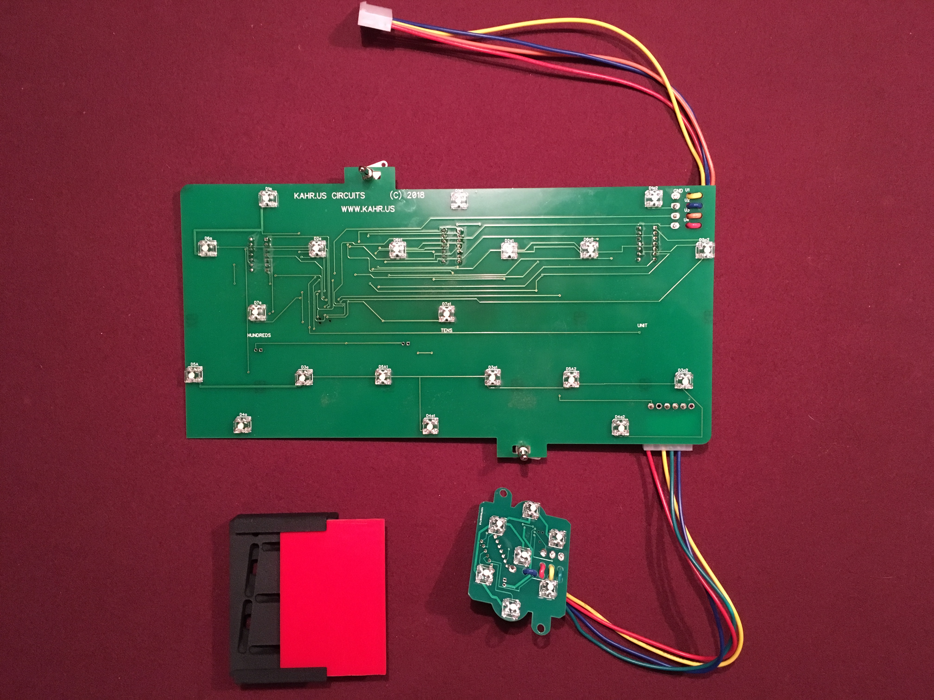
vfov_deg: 48.2
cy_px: 350
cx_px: 467
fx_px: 782
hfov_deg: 61.7
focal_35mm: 29
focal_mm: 4.15
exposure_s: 1/15
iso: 250
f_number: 2.2
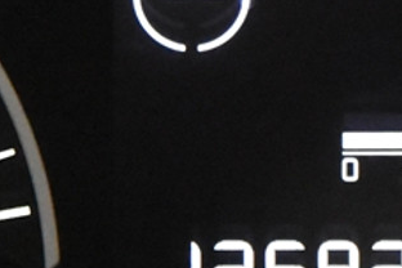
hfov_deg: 4.4
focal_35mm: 471
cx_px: 590
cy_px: 2
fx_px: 5259
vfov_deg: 2.9
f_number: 4
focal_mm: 70
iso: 11400
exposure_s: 1/125
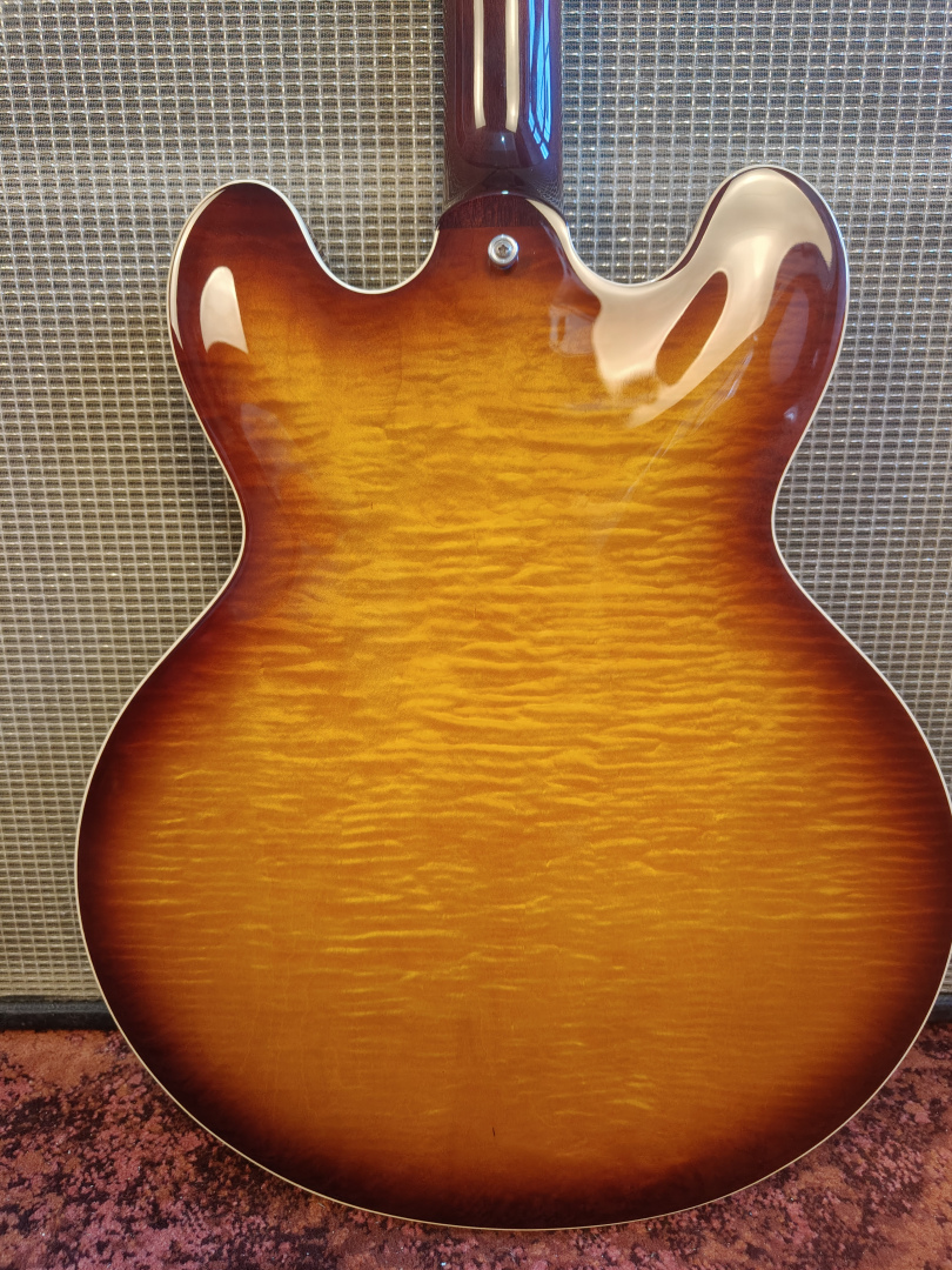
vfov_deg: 71.6
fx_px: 880
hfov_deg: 56.8
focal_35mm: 24
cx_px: 476
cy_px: 635
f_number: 1.8
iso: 1000
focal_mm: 5.59
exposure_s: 1/120
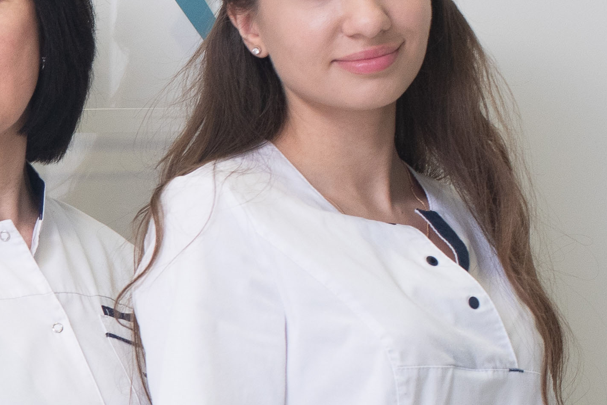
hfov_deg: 9.3
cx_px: -469
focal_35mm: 212
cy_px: 453
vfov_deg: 6.5
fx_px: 3575
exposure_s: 1/160
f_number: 4.5
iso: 400
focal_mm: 50
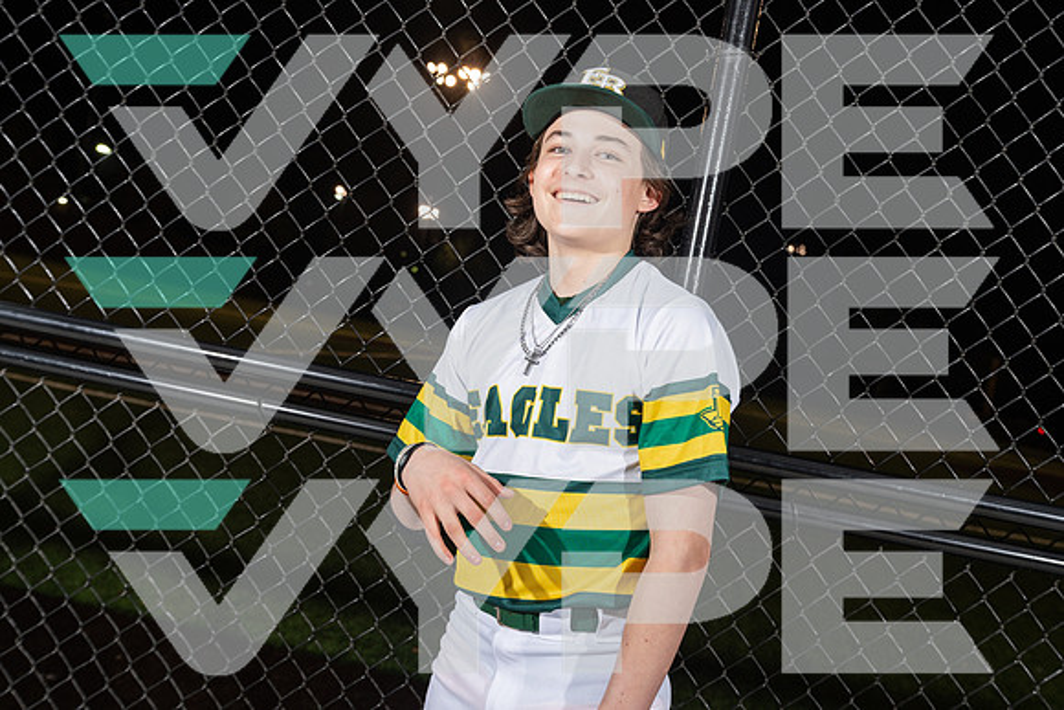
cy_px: 355
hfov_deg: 42.7
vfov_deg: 29.3
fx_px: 1360
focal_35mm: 46
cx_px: 532
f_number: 5.6
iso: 125
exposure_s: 1/125
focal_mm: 46
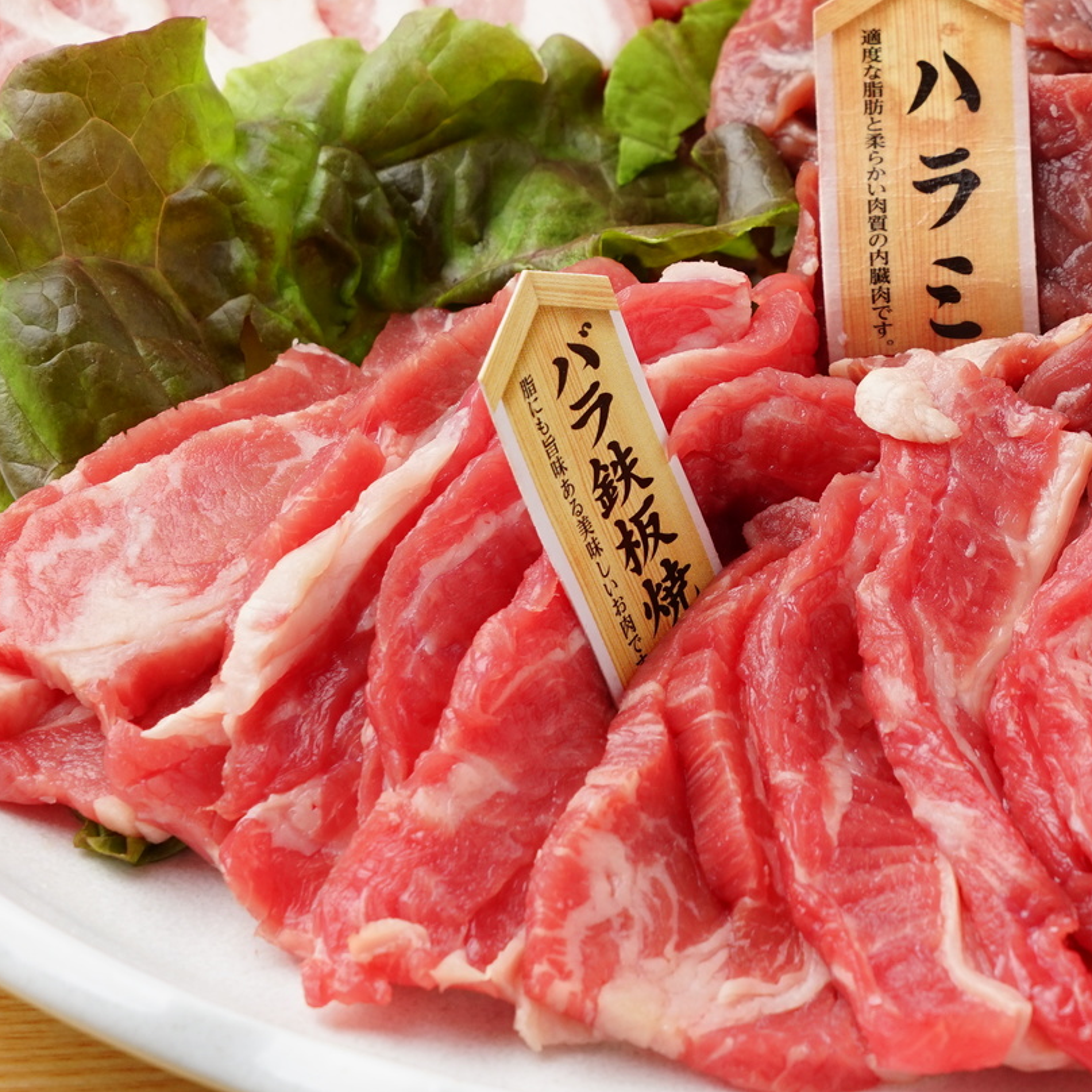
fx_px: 8102
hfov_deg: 7.7
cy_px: 281
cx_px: 880
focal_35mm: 227
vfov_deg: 7.7
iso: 250
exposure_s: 1/125
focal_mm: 108
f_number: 13
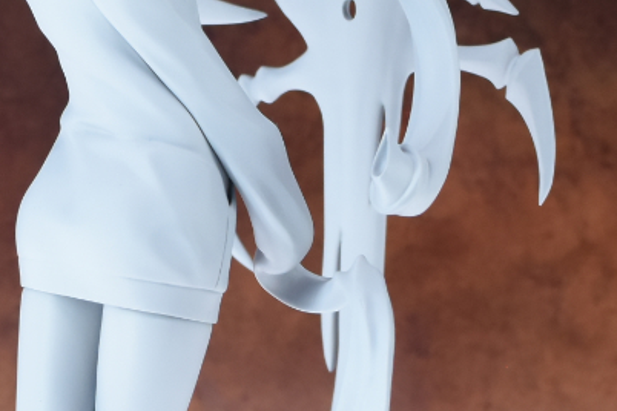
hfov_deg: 12.5
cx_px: 101
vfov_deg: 8.4
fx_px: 2794
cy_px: 356
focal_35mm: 163
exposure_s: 1/100
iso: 640
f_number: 8
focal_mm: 27
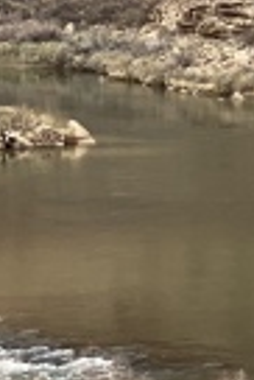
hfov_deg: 4.1
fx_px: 3357
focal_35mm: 318
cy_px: 140
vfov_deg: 6.5
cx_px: 966
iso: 20
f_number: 2
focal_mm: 6
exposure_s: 1/761
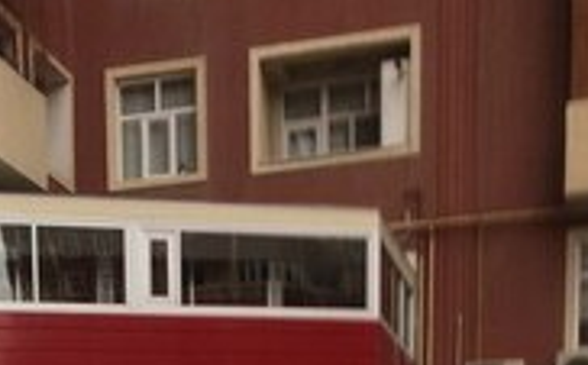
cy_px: 772
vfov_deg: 13.0
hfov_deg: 24.3
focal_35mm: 84
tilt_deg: -7.1
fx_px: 1344
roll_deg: +1.0
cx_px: 110
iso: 32
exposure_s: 1/50
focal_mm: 4.15
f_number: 2.2
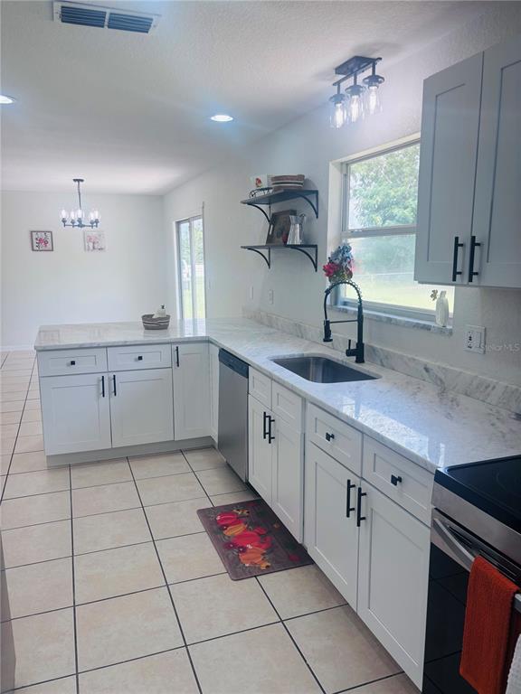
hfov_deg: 53.1
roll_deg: +0.7
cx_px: 260
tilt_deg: -10.0
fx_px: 522
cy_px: 347
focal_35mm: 26
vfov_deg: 67.3
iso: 40
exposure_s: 1/237
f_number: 1.6
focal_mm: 5.96
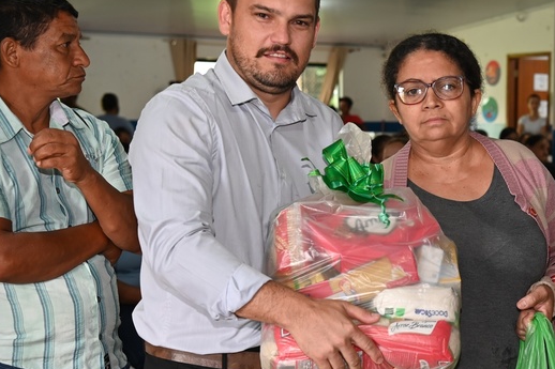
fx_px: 1125
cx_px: 465
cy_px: 241
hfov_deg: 27.0
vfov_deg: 18.6
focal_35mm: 73
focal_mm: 42
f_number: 4
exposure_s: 1/60
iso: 640
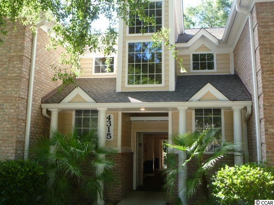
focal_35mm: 36
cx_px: 137
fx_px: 285
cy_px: 102
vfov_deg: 39.7
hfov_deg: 51.4
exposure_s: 1/50
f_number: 3.6
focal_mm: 6.5
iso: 80
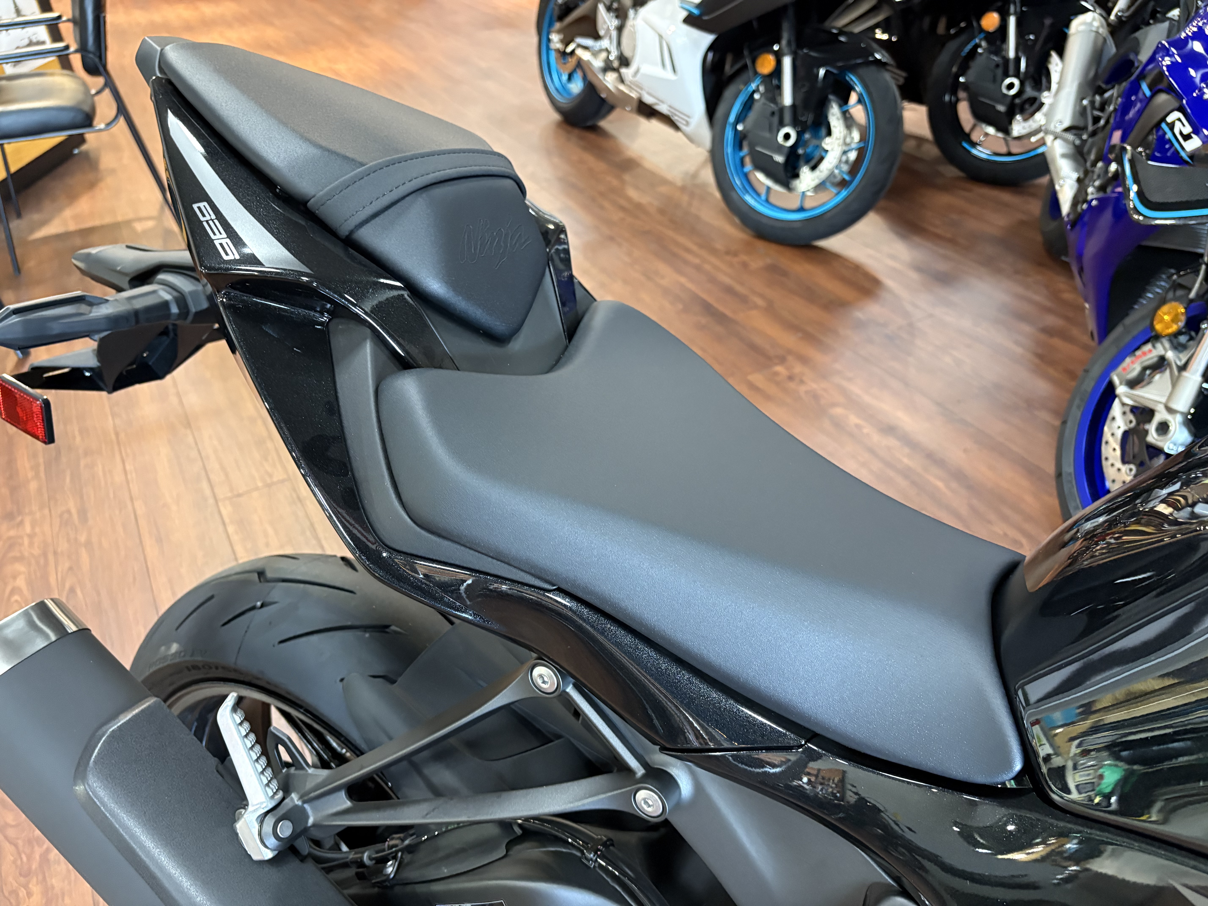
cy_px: 453
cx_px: 604
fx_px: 907
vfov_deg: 53.1
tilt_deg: -35.8
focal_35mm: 26
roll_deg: +2.5
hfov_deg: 67.3
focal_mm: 5.96
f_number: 1.6
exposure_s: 1/40
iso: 500
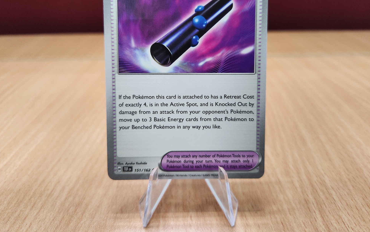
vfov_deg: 48.9
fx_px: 252
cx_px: 185
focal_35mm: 25
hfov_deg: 72.5
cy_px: 90
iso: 640
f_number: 1.8
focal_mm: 5.4
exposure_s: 1/120
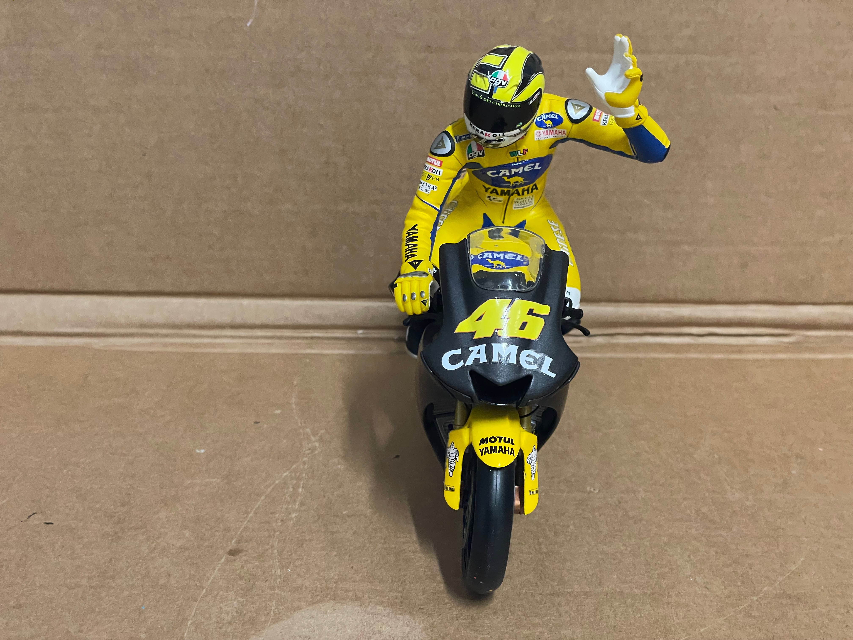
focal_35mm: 52
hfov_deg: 36.8
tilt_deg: -23.8
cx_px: 426
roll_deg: +0.1
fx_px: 1281
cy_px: 320
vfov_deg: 28.0
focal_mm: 6
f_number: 2
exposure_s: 1/50
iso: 400
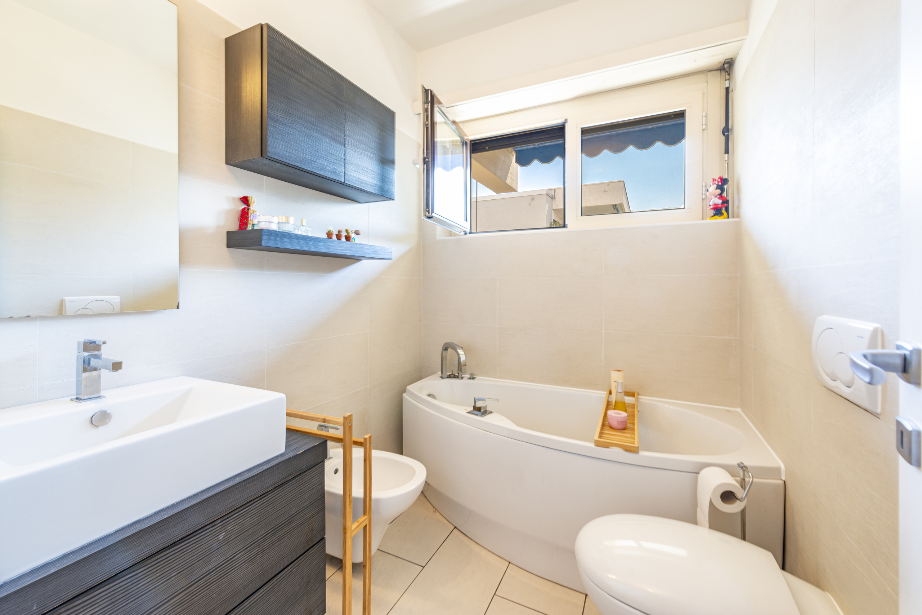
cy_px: 308
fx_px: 358
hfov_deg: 104.3
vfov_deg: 81.2
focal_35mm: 14
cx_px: 461
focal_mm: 14
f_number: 8
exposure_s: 1/3
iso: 100
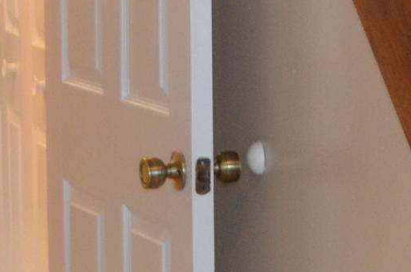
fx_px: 2404
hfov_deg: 9.4
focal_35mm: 211
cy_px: -57
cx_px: 695
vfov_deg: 6.4
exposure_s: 1/60
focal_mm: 24
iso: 1100
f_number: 4
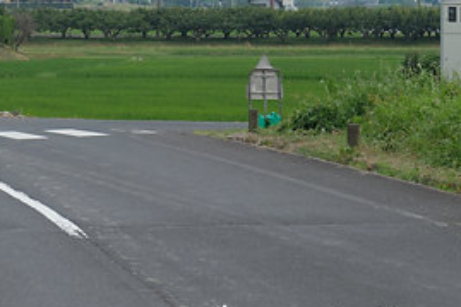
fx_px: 2815
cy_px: -55
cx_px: -122
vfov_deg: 6.2
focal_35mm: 220
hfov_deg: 9.2
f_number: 9
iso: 125
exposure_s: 1/180
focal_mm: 51.4
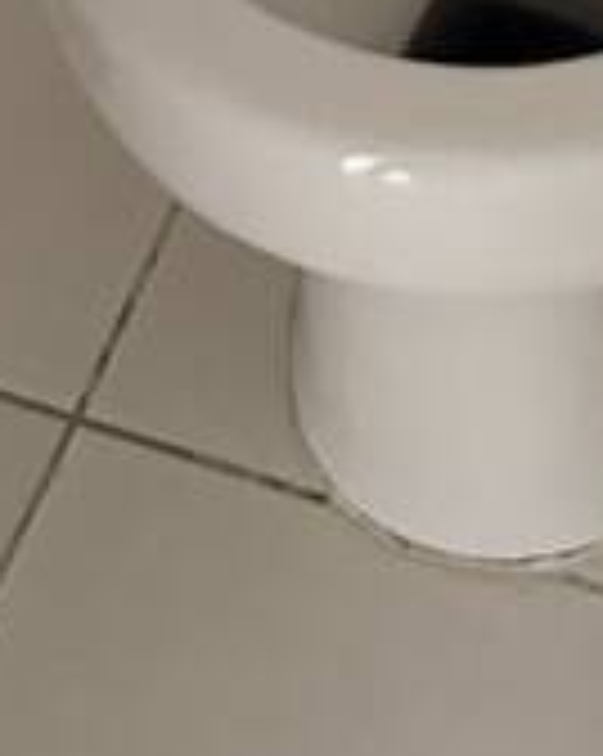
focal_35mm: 151
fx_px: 3375
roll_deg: +2.2
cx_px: 252
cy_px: -1066
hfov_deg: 10.2
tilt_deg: -26.6
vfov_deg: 10.8
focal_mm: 6.76
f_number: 1.78
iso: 800
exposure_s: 1/40
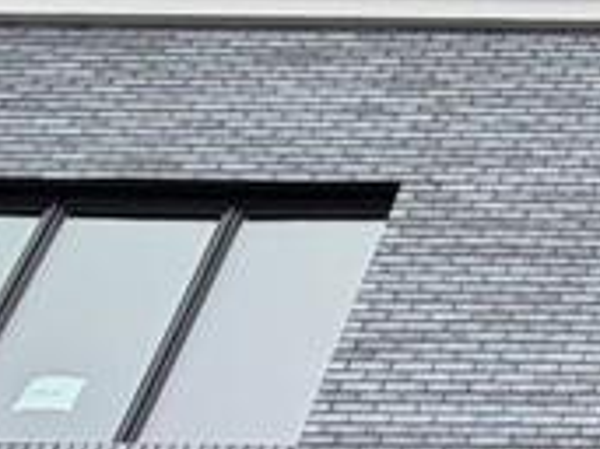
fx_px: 1455
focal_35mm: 84
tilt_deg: +24.4
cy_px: 982
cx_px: 1372
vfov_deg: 13.9
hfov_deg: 15.4
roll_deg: +0.2
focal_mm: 2.22
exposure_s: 1/644
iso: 40
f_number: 2.2
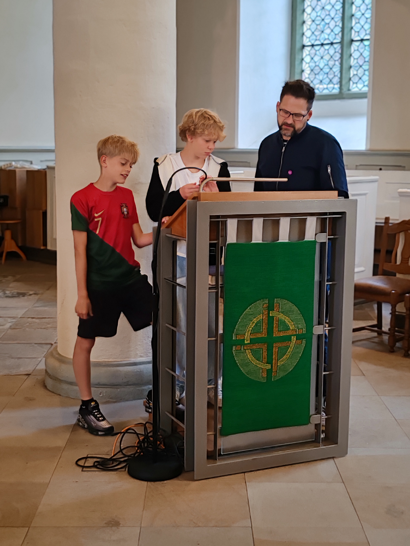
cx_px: 205
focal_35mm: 54
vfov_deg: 35.5
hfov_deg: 27.0
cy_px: 273
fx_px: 853
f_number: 2.4
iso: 640
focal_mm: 6.12
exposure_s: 1/100
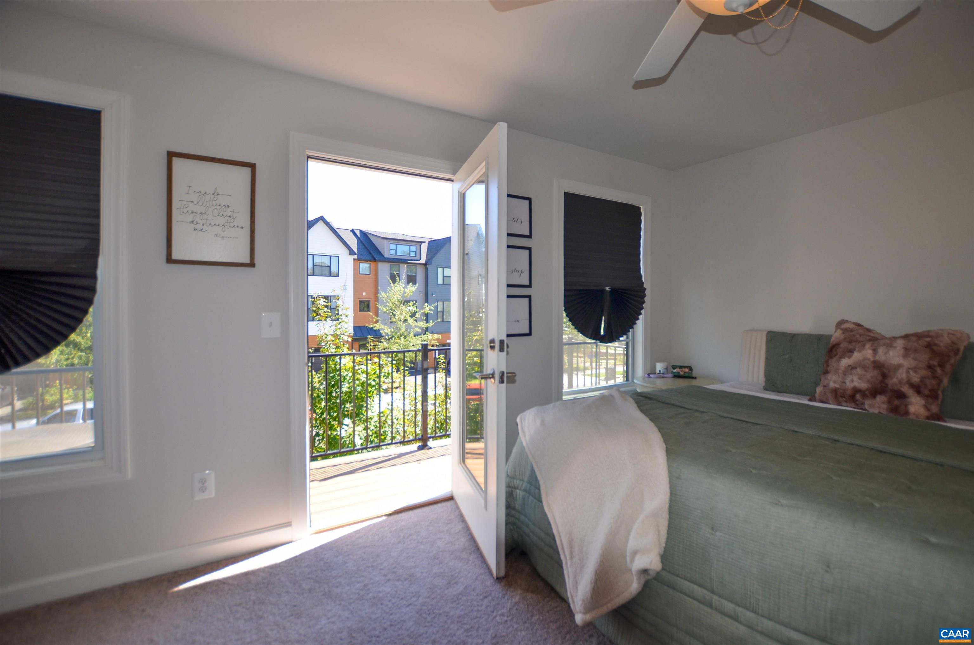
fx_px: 405
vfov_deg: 77.1
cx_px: 487
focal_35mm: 15
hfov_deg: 100.5
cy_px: 322
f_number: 3.5
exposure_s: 1/200
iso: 100
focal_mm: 10
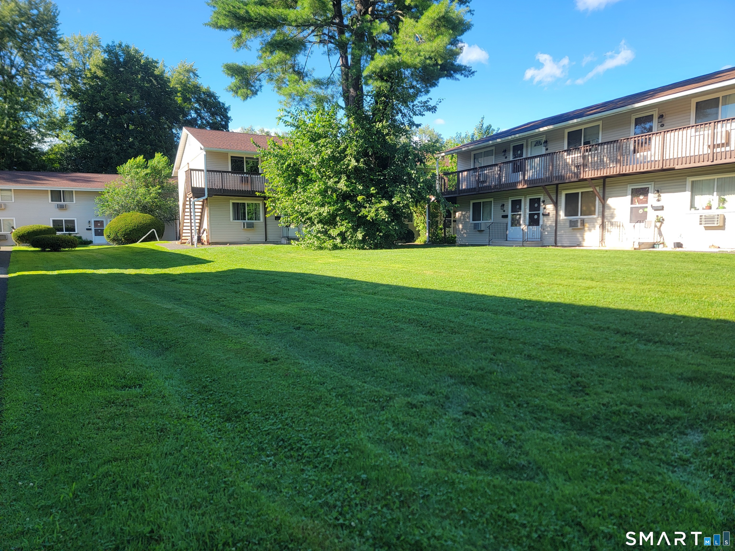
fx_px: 510
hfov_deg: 71.6
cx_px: 368
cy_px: 276
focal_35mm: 24
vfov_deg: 56.8
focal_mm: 6.7
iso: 16
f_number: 1.8
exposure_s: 1/224
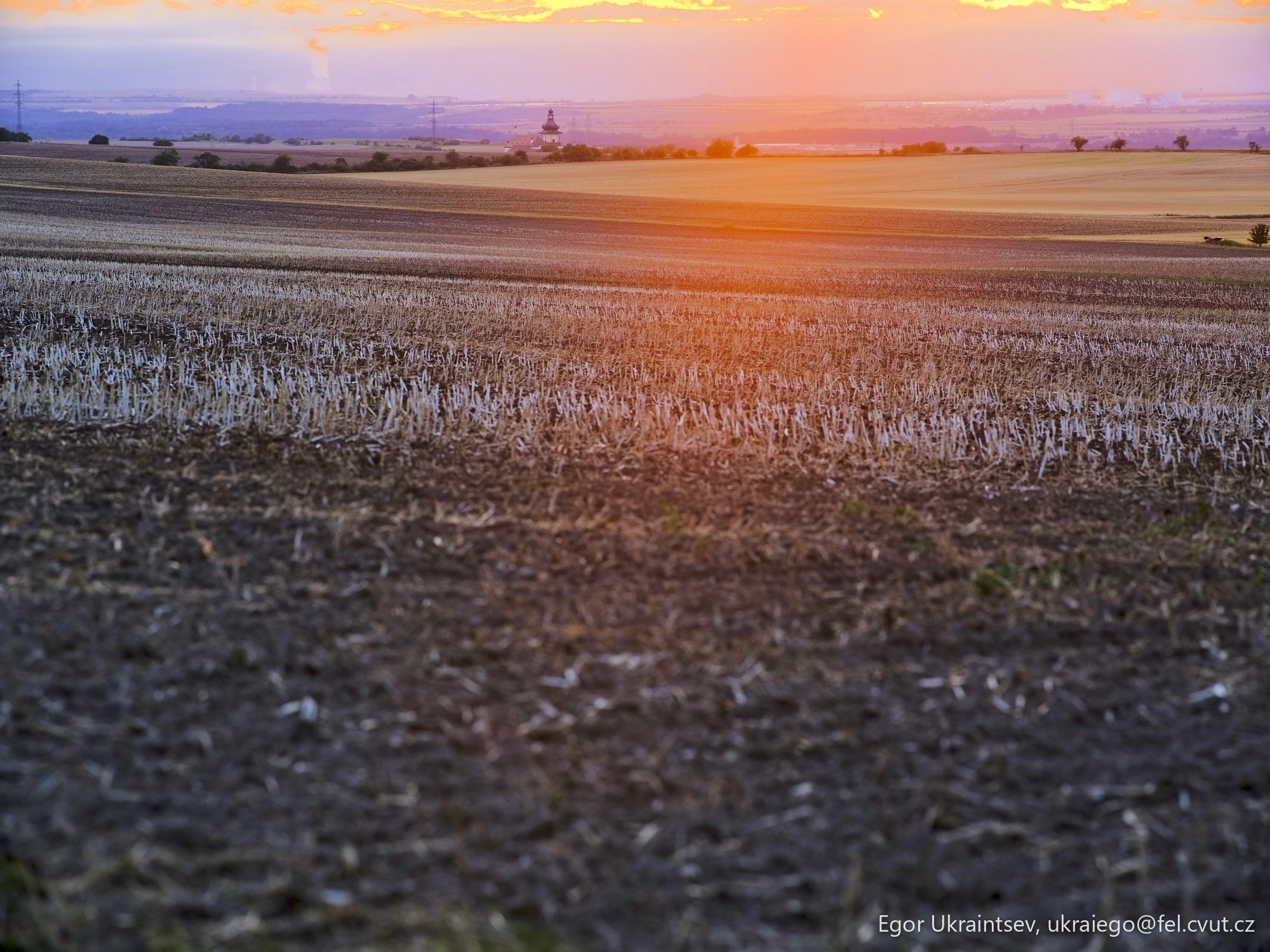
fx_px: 5797
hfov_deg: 12.5
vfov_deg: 9.4
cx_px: 635
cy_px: 476
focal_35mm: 158
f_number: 8
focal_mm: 200
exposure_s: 1/45
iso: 100
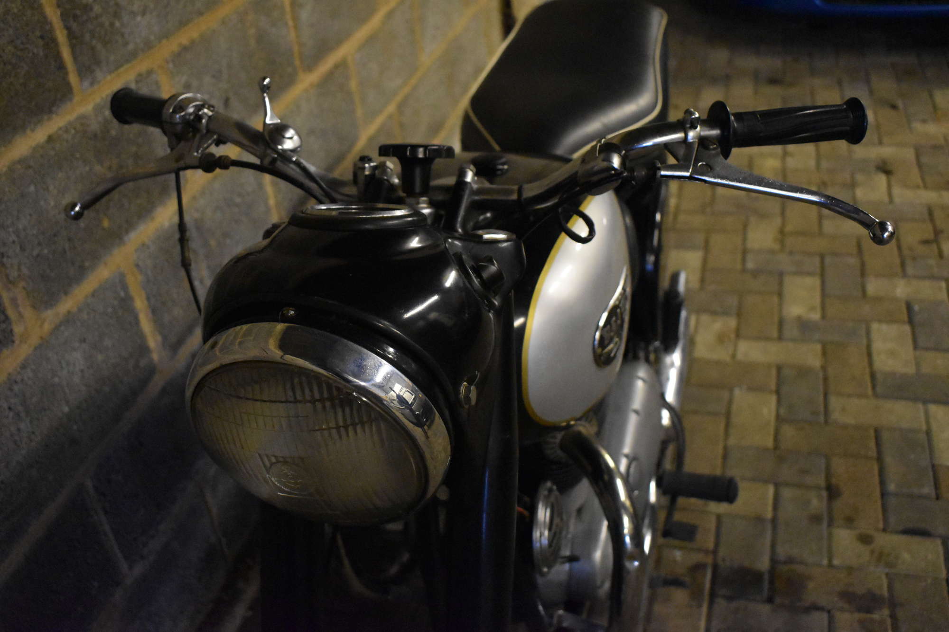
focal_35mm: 38
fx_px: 988
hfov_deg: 51.3
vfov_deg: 35.5
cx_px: 474
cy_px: 316
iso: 7200
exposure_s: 1/125
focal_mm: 25
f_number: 4
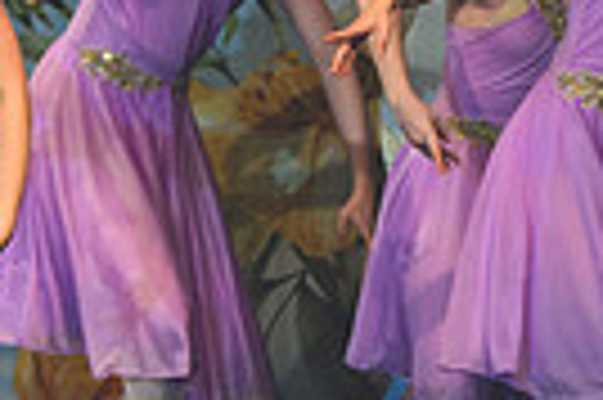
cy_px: -22
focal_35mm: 1001
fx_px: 16746
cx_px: 104
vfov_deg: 1.4
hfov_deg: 2.1
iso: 1100
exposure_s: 1/500
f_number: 2.8
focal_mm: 155
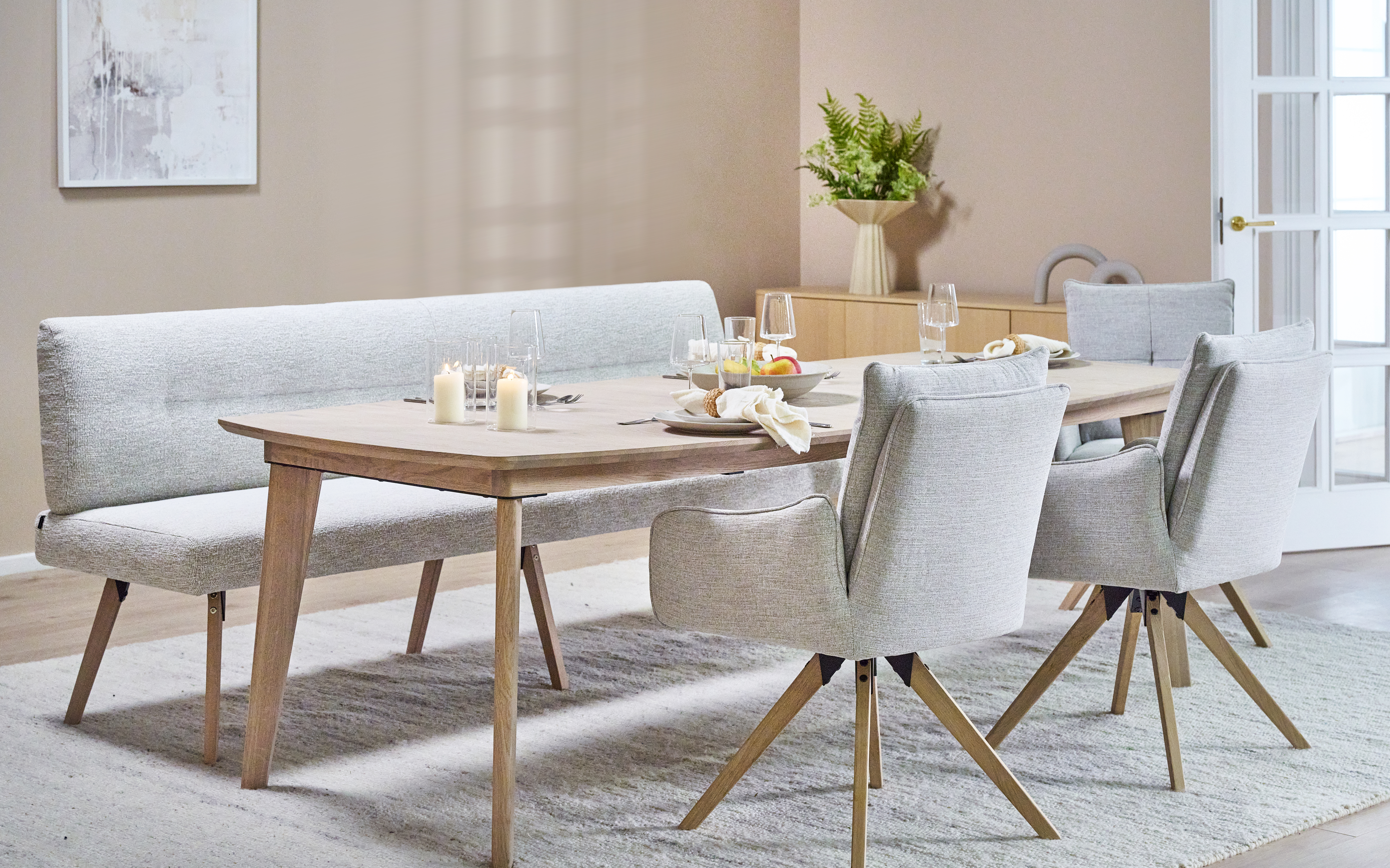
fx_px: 2311
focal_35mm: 61
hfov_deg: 33.5
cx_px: 703
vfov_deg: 21.3
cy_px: 454
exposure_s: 1/320
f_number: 7.1
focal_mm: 59
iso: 1000
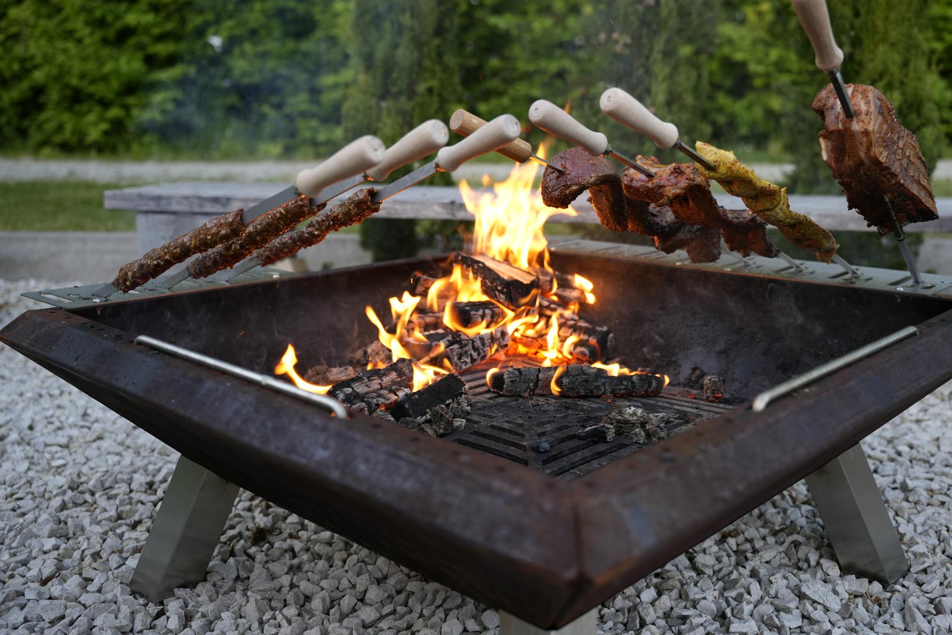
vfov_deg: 37.4
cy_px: 314
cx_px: 520
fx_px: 937
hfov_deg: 53.8
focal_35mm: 35
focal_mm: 31.4
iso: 400
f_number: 2.8
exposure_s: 1/125
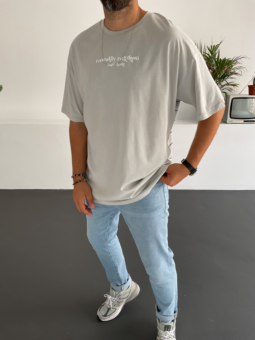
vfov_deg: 61.7
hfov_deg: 48.2
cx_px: 128
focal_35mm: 29
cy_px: 170
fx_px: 285
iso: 32
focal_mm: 3
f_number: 1.8
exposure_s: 1/120
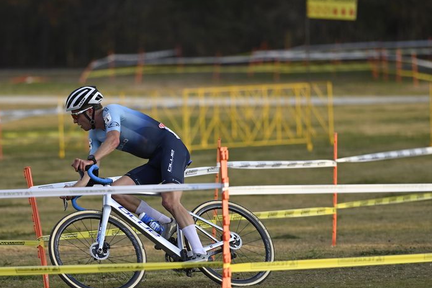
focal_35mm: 345
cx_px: 182
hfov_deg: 6.0
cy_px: 186
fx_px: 4140
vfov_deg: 4.0
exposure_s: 1/4000
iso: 400
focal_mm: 200
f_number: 2.8
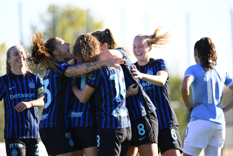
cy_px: 78
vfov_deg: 3.4
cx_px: 116
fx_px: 2589
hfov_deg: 5.2
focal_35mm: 400
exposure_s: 1/1000
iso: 640
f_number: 4.5
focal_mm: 400
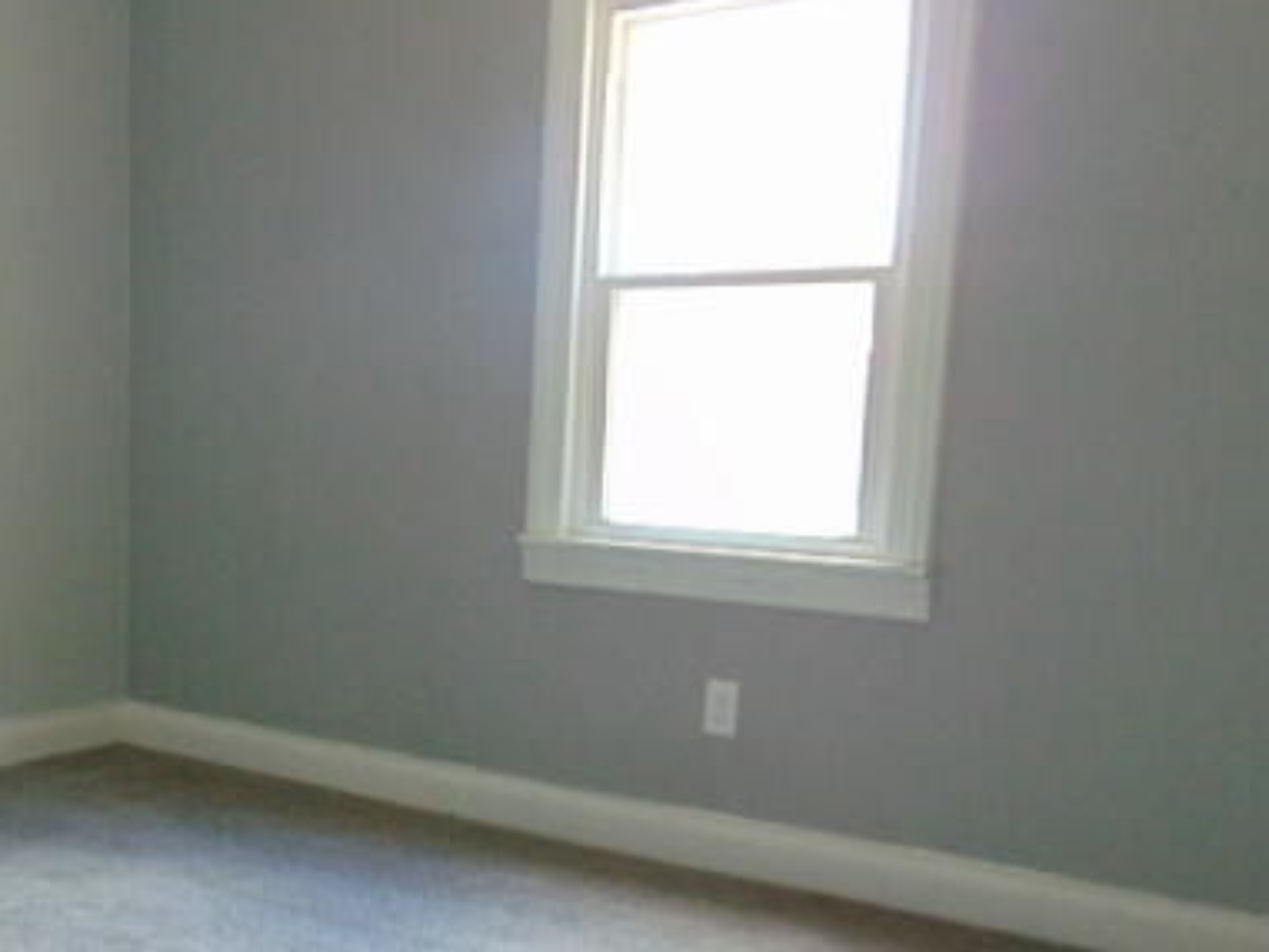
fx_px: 1540
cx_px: 316
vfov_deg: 34.0
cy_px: 659
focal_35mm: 42
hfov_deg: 43.3
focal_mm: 4.5
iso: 200
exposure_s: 1/30
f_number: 3
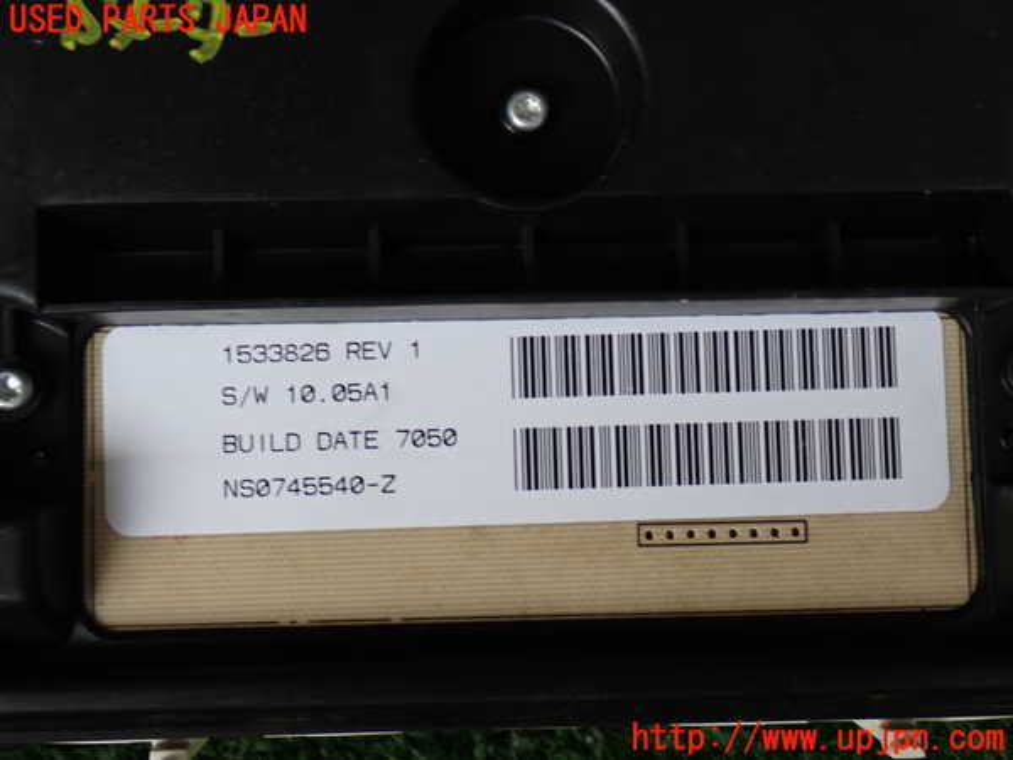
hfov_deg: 38.2
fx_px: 1463
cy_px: 380
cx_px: 506
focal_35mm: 50
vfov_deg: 29.1
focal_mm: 9.01
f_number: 3.2
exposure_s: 1/50
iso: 200
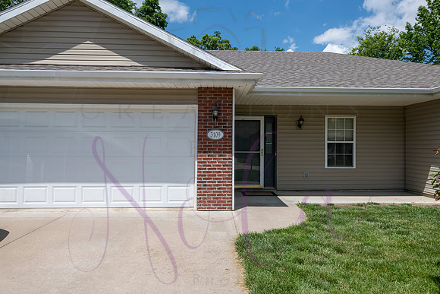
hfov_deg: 73.7
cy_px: 147
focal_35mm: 24
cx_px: 220
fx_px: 293
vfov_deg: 53.2
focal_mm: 24
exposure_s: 1/320
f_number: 14
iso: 400
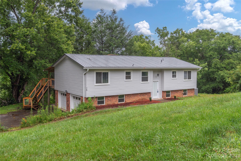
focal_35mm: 34
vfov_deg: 38.9
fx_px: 228
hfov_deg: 55.8
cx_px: 120
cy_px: 80
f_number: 7.1
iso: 320
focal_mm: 34
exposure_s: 1/1000
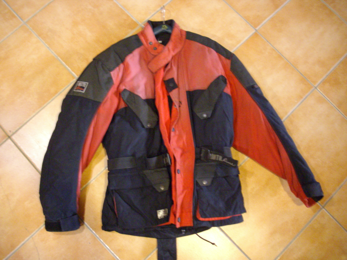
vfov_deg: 38.7
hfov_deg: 50.1
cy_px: 130
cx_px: 174
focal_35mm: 37
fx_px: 371
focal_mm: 6.2
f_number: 2.8
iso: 400
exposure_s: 1/8
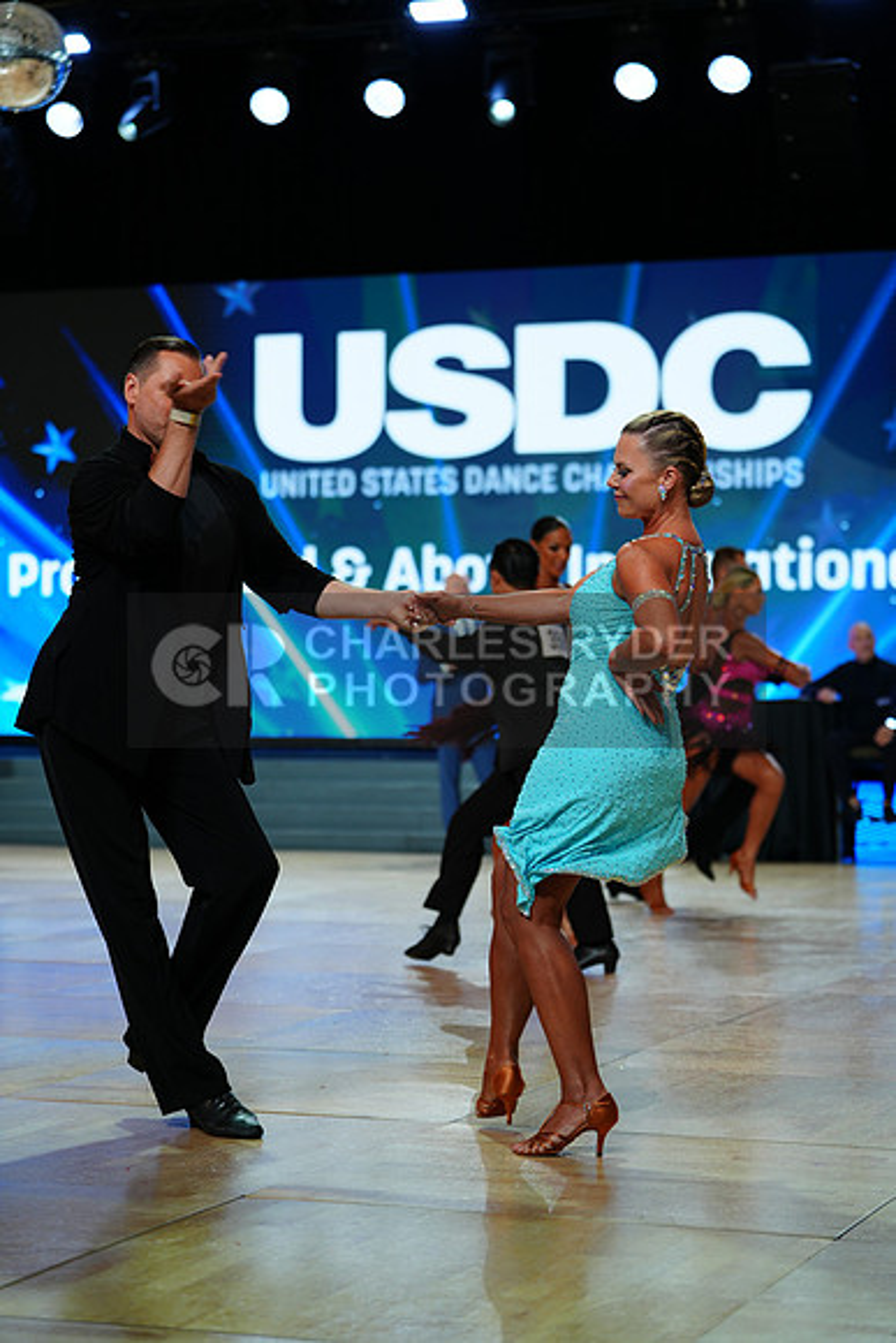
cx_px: 448
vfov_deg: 25.7
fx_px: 2947
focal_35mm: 79
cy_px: 672
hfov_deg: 17.3
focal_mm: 79
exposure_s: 1/400
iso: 320
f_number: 2.8
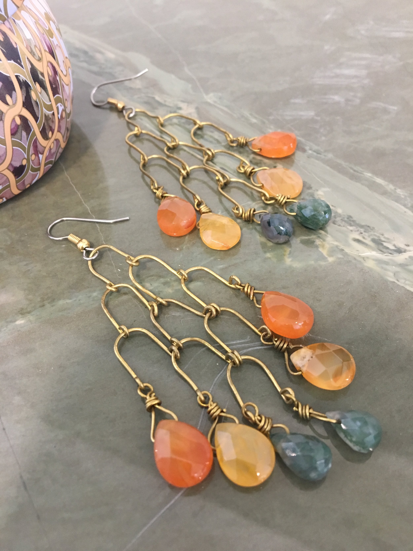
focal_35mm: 29
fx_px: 461
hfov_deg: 48.2
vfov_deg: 61.7
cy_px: 276
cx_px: 206
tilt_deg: -52.9
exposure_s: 1/30
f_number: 2.2
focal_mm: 4.15
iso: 160
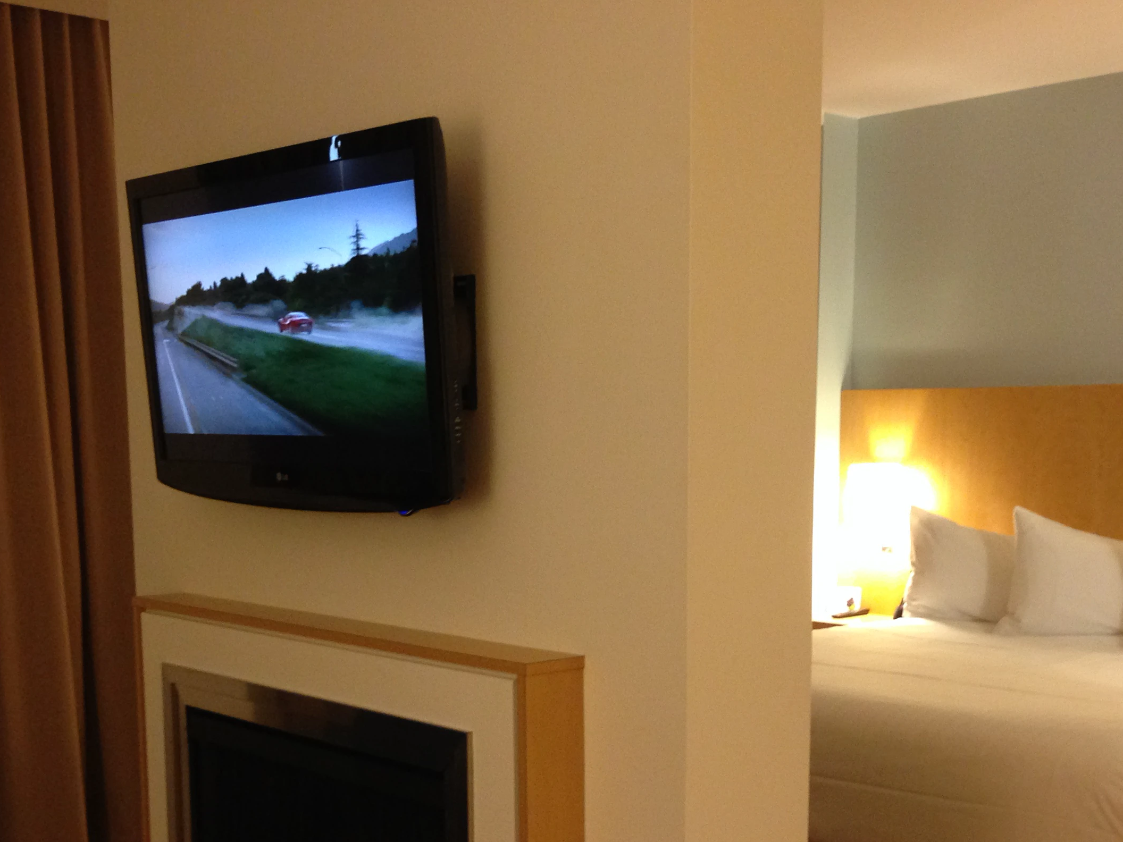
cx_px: 615
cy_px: 646
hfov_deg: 37.5
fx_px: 1655
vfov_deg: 28.1
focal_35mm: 51
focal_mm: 4.12
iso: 200
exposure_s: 1/20
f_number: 2.4
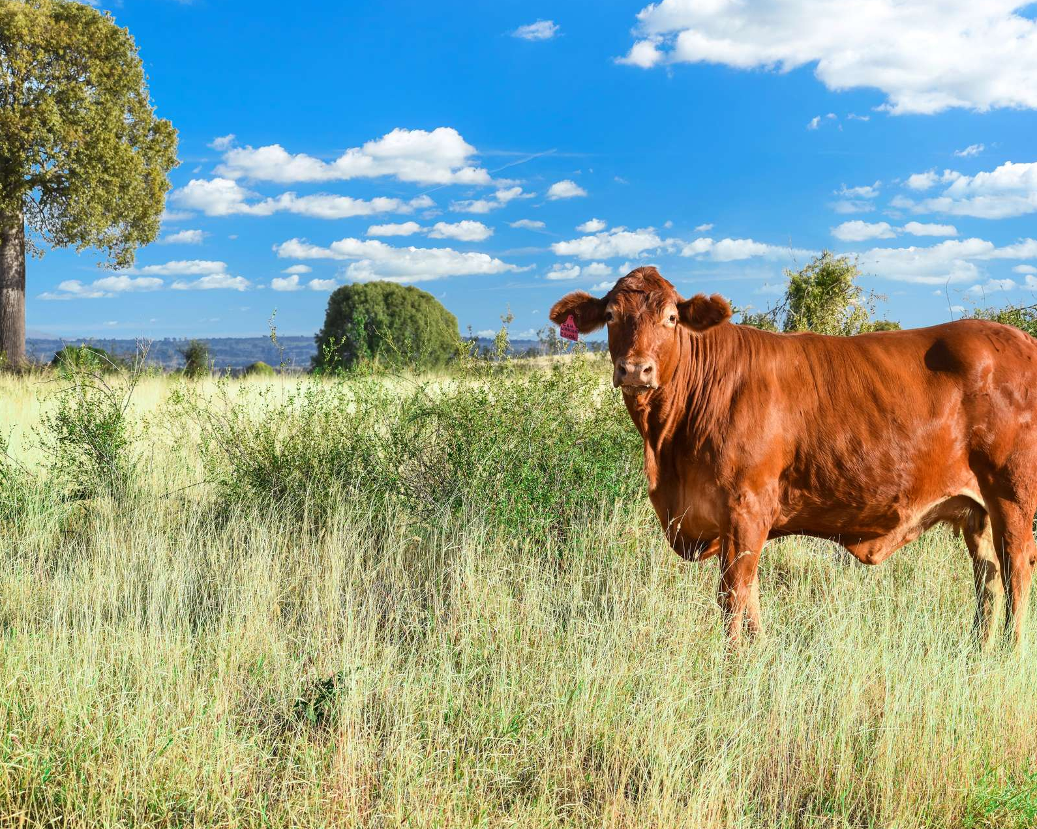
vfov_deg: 13.0
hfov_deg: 16.2
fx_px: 3652
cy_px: 413
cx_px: 520
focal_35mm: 119
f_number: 9
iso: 200
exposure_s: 1/320
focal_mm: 70
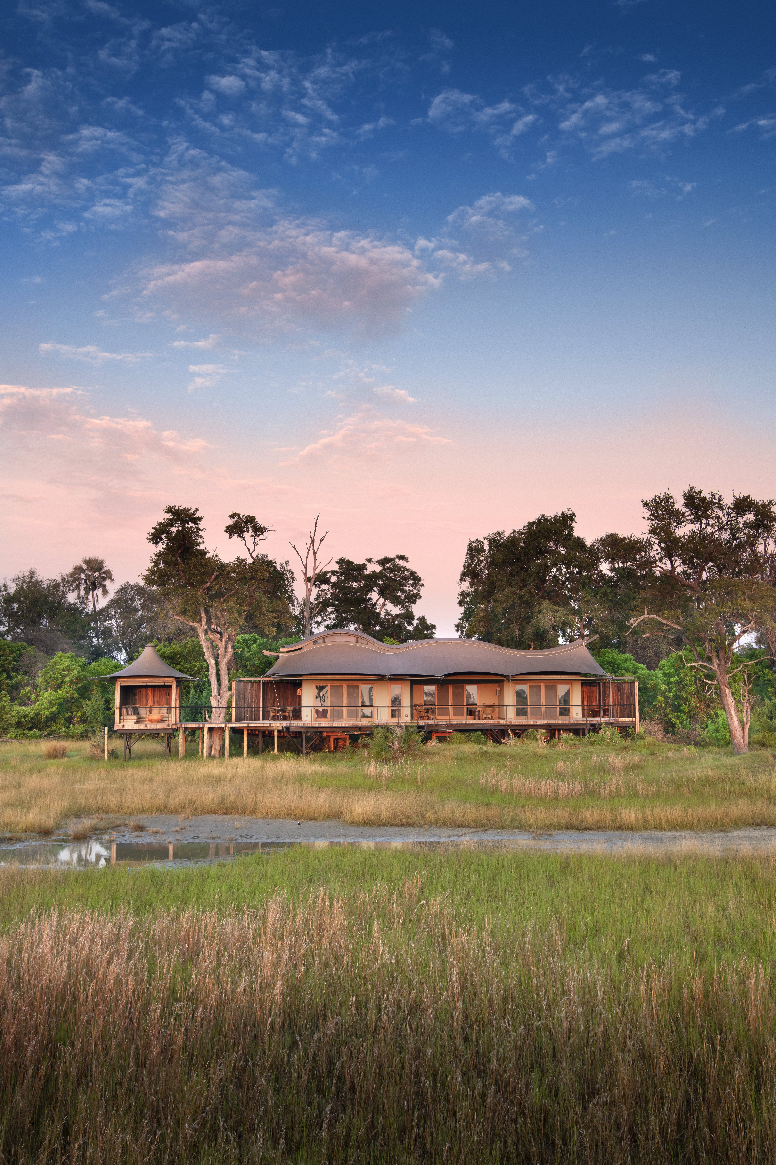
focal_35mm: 33
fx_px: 1067
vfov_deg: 57.2
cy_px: 586
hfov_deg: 40.0
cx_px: 388
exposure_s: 1/60
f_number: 8
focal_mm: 32
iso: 200
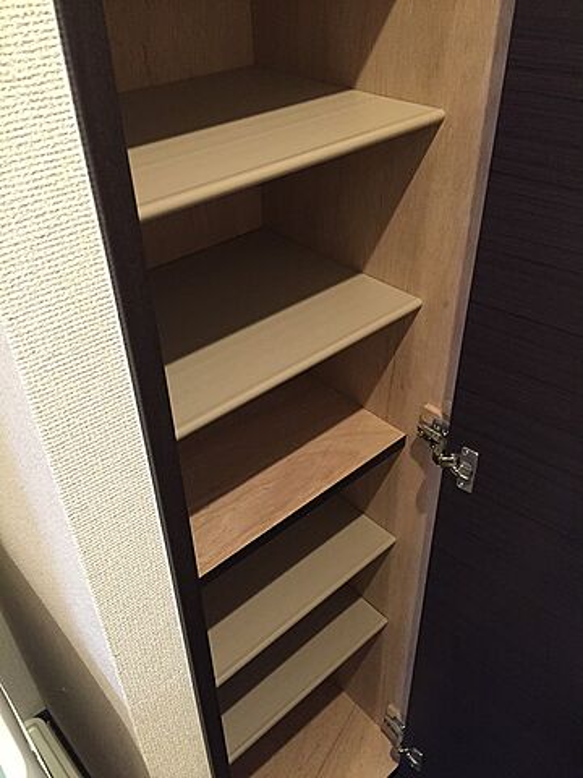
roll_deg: +0.5
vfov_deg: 61.7
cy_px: 389
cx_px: 292
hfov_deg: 48.2
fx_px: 651
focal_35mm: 29
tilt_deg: -38.2
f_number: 2.2
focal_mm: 4.15
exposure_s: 1/24
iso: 250
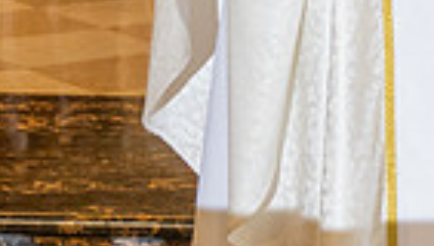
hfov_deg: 10.3
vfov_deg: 6.0
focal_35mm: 198
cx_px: 775
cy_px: -204
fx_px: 2283
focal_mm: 38
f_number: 3.2
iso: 1000
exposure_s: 1/160
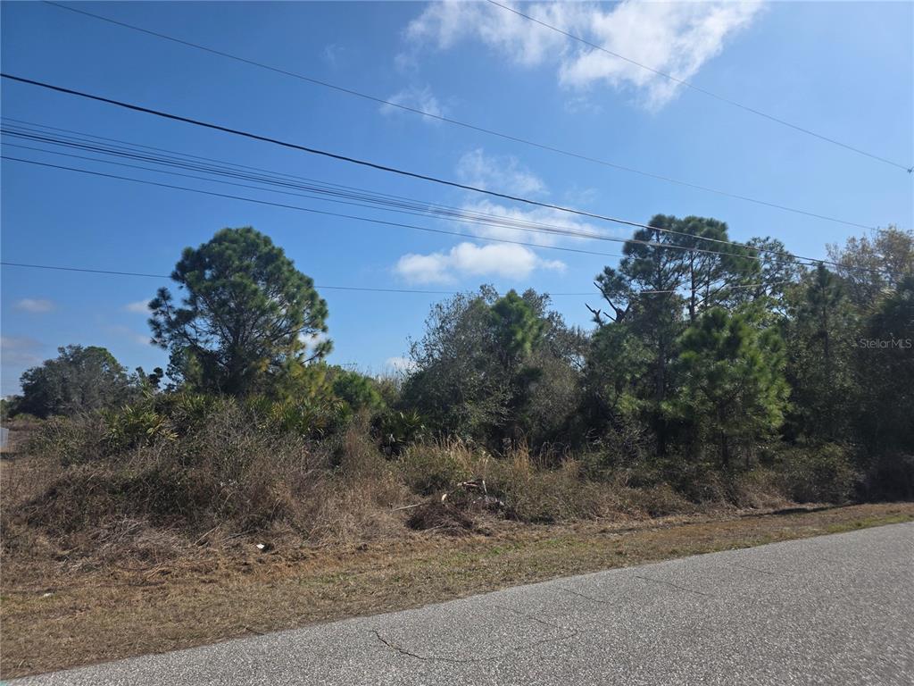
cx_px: 457
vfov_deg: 58.9
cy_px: 343
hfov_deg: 73.9
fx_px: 607
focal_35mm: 23
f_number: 1.7
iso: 80
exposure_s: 1/7944
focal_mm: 6.3
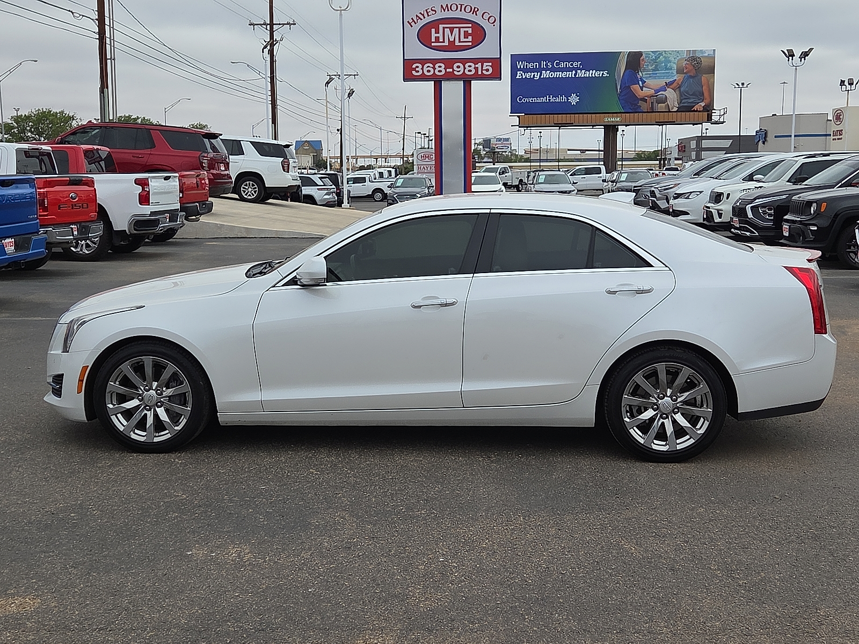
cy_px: 322
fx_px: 1117
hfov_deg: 42.1
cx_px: 430
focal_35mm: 45
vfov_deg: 32.2
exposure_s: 1/5000
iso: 76
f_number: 1.8
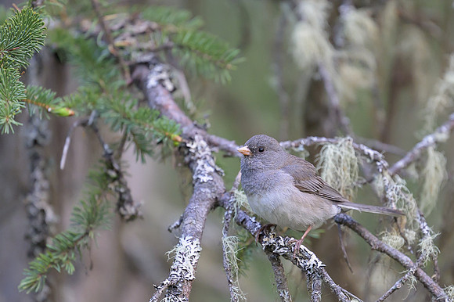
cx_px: 276
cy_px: 178
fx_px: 9903
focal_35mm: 786
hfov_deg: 2.6
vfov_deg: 1.7
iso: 1600
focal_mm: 560
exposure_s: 1/500
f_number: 4
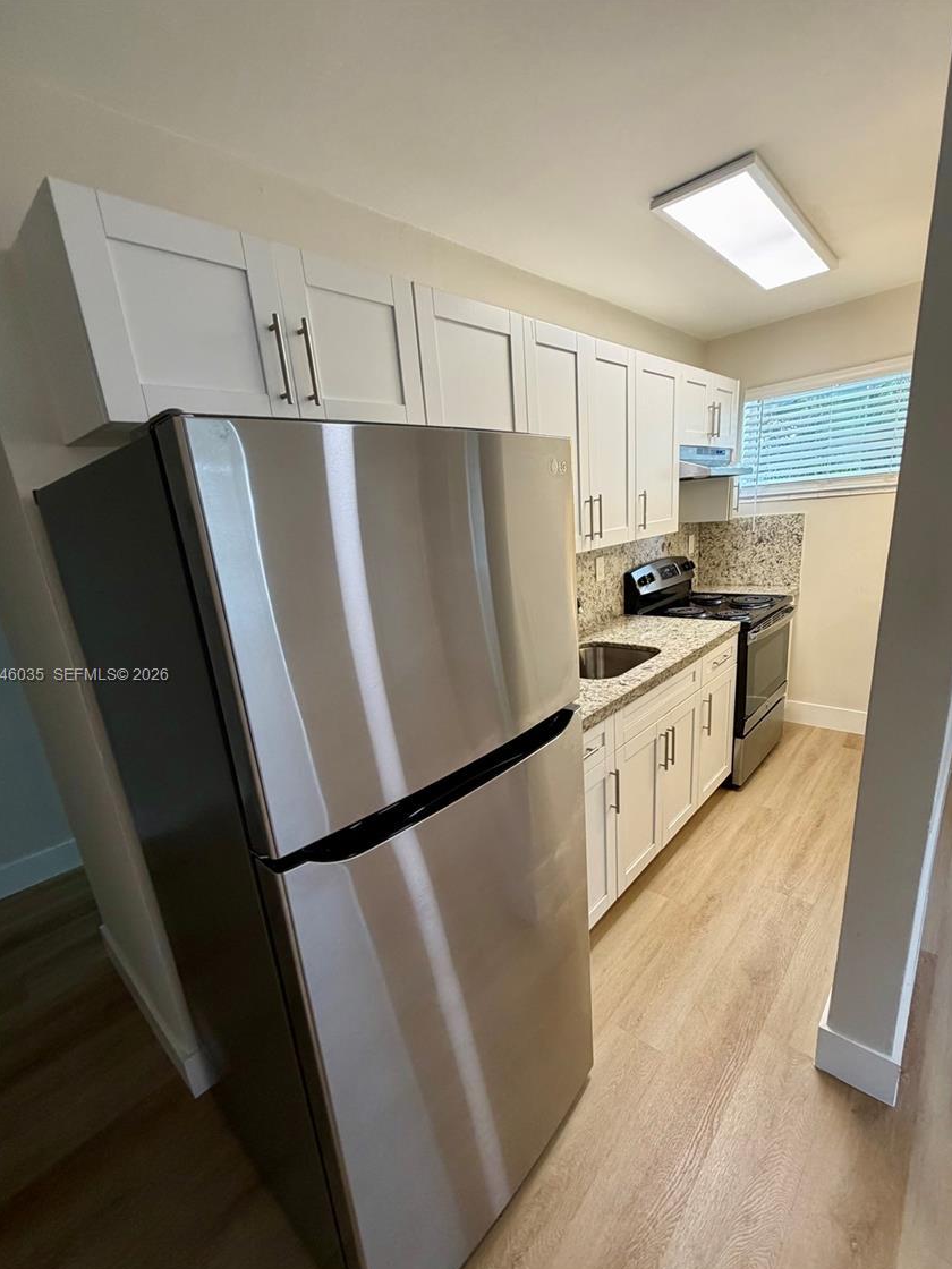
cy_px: 676
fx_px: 550
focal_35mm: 15
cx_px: 469
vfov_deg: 98.0
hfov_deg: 81.7
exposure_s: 1/120
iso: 200
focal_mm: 2.22
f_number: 2.2
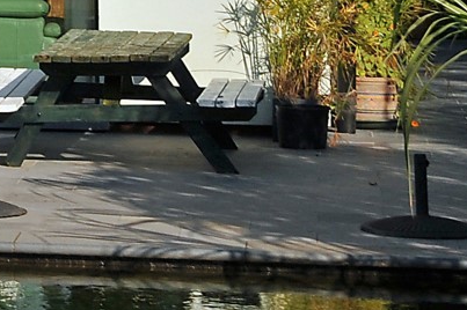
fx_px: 3007
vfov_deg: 5.7
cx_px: -592
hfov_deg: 8.3
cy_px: -467
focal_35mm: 232
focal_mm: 26
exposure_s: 1/800
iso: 200
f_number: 7.1
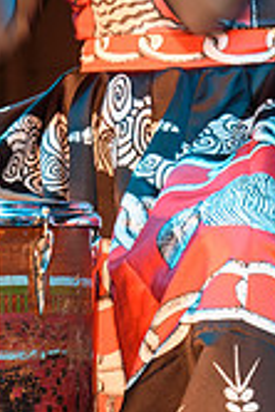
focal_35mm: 434
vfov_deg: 4.7
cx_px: 121
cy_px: -119
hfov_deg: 3.2
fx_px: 4962
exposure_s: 1/25
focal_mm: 160
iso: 800
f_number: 11
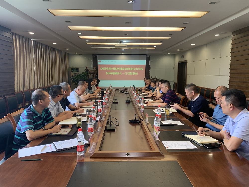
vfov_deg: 53.1
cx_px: 124
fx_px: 187
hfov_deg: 67.3
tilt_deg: -5.8
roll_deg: -0.5
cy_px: 94
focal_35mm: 26
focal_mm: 4.25
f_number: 1.8
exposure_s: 1/50
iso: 64
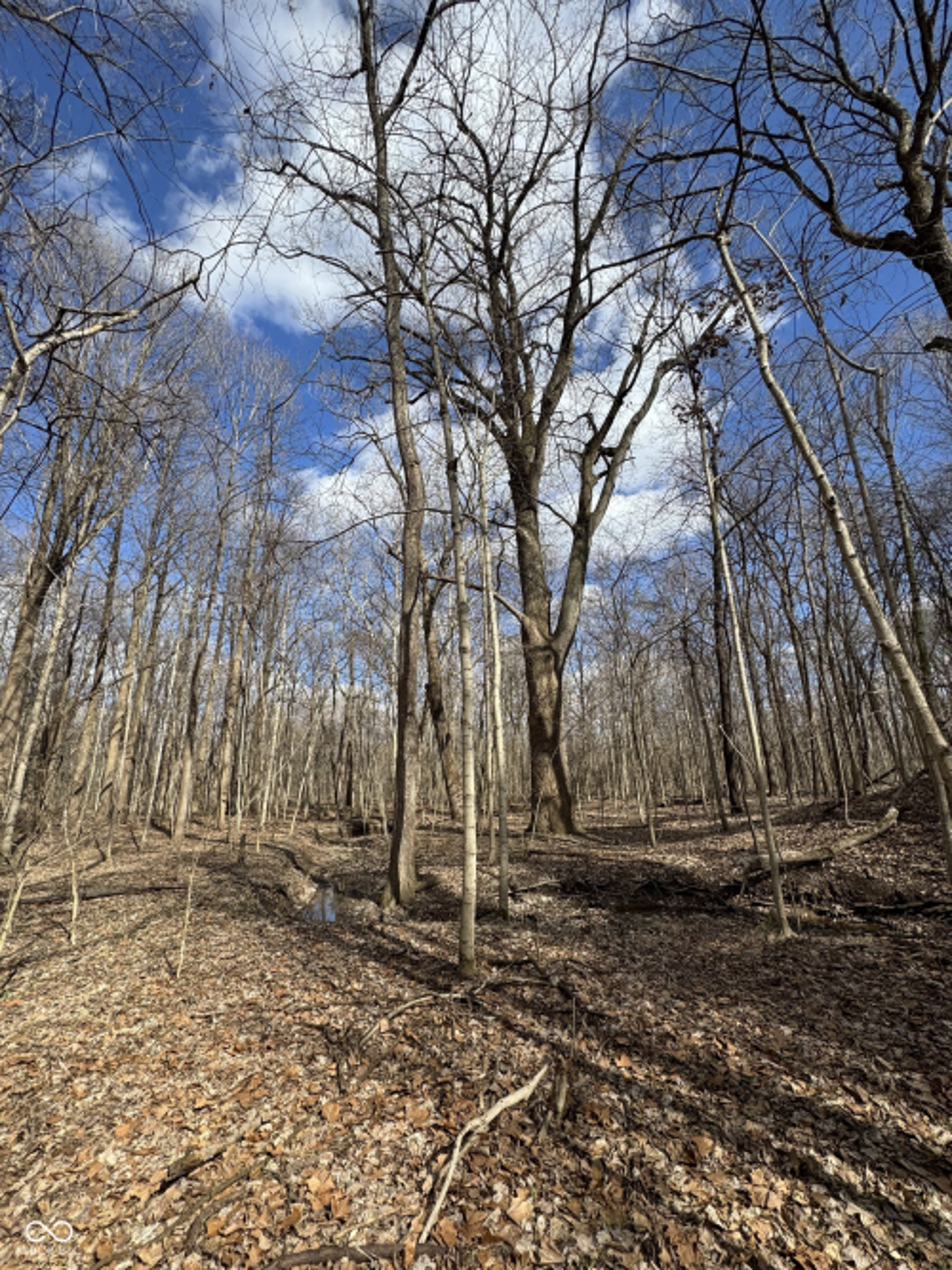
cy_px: 635
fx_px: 514
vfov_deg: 102.1
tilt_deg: +16.8
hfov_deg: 85.7
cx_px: 476
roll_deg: +1.5
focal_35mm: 14
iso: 50
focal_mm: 2.22
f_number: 2.2
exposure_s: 1/1637
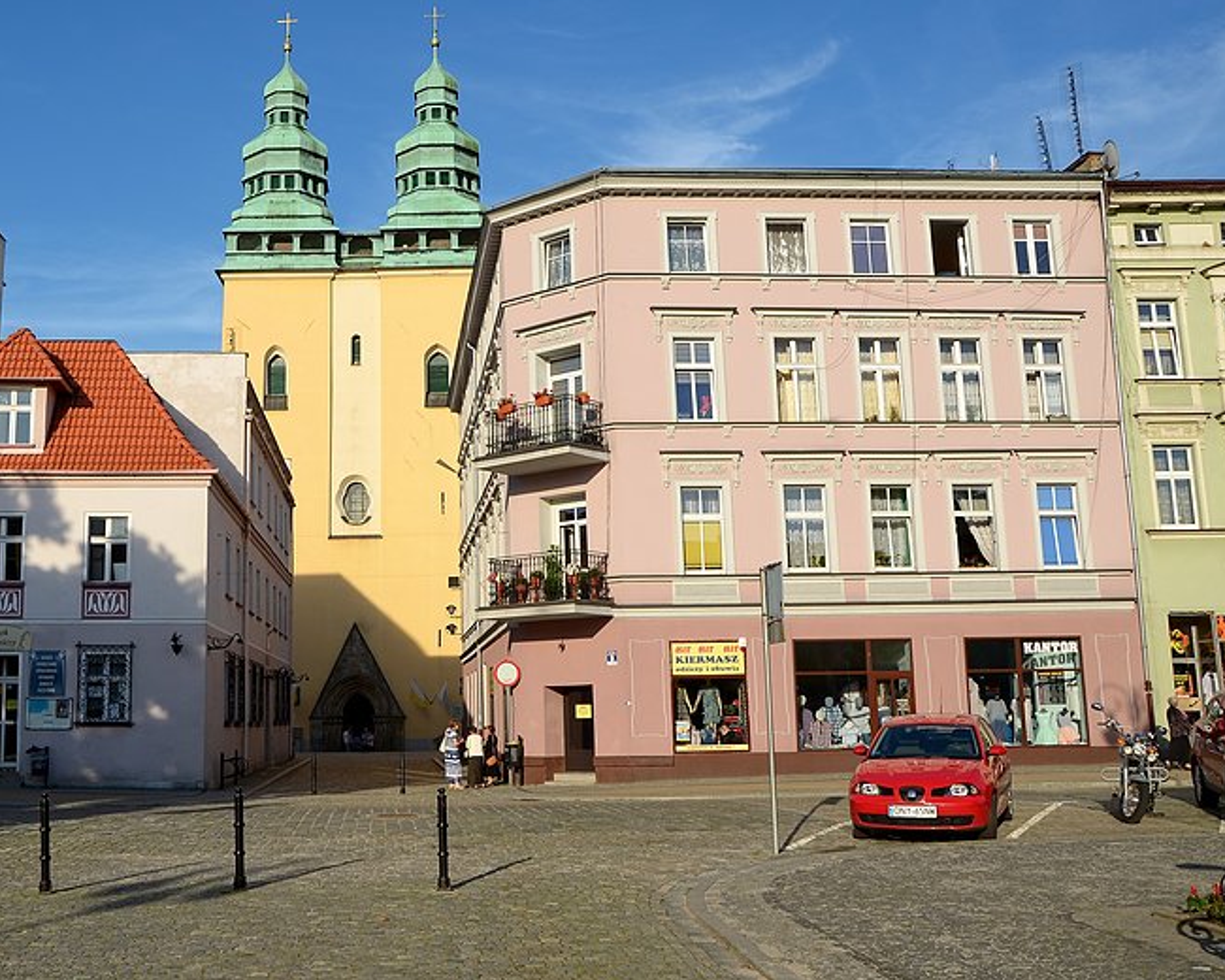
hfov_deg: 50.5
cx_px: 392
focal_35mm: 35
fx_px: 1269
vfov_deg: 42.2
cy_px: 471
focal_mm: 18
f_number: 8
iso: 100
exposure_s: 1/250
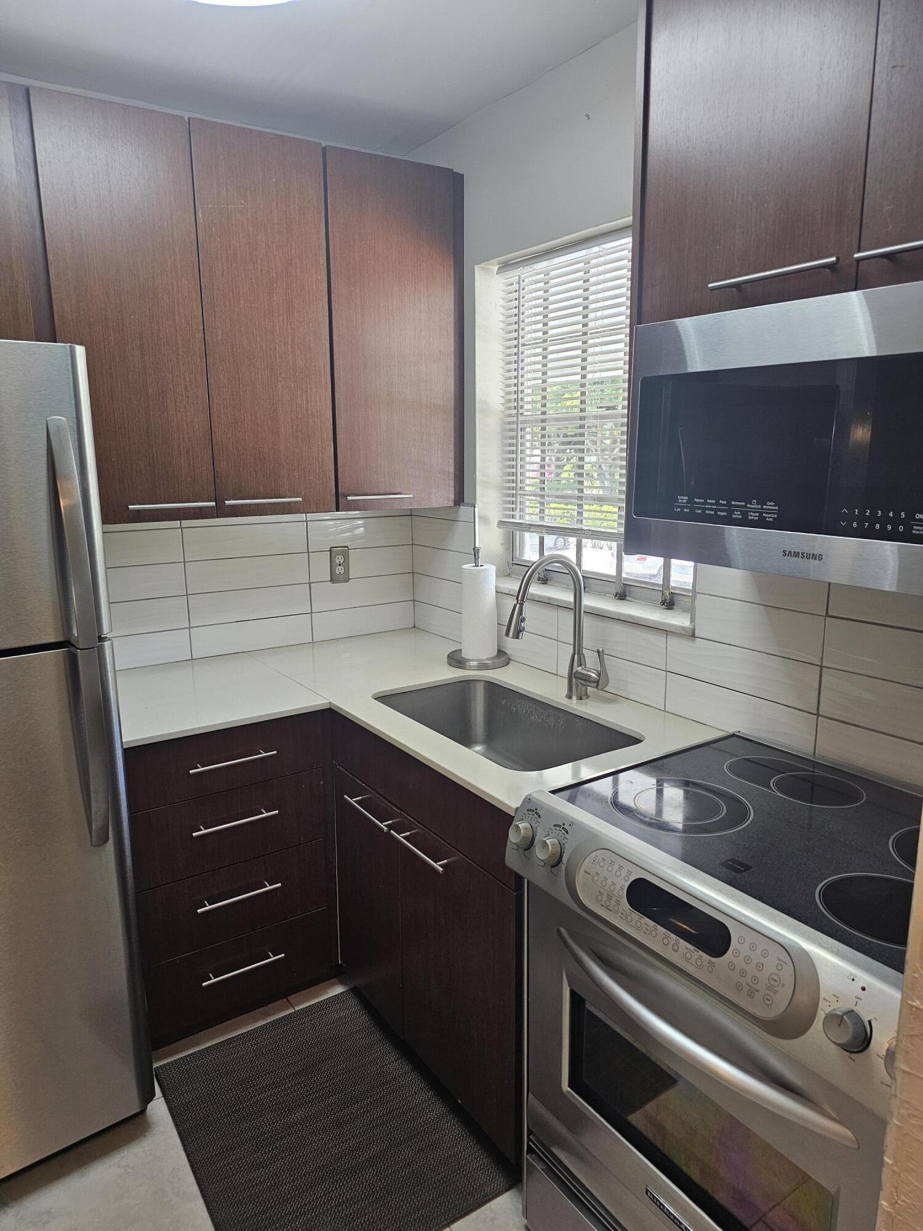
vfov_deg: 73.9
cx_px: 462
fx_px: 818
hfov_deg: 58.9
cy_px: 616
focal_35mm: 23
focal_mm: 6.3
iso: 320
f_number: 1.7
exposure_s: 1/240
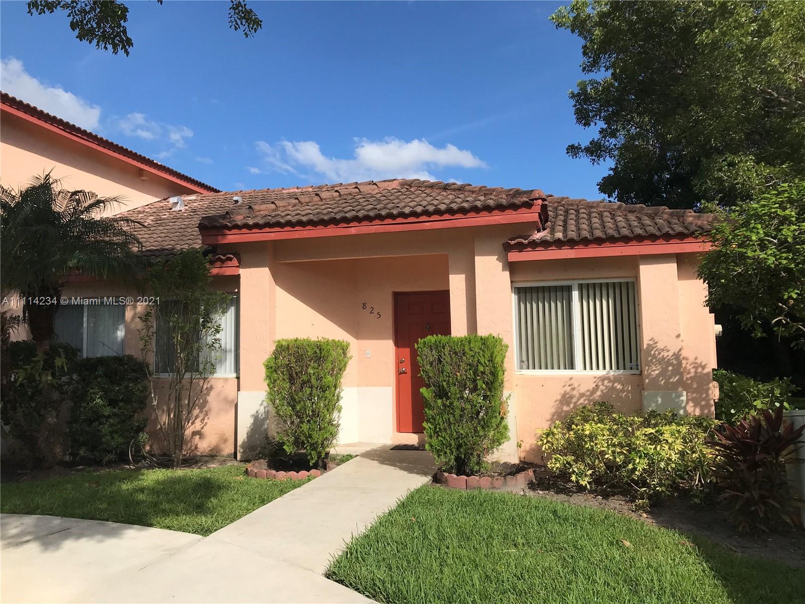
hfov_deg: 63.4
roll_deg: +1.0
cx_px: 402
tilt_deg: +4.0
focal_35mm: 28
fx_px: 651
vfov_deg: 49.7
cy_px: 302
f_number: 1.8
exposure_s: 1/3300
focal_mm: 3.99
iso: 20
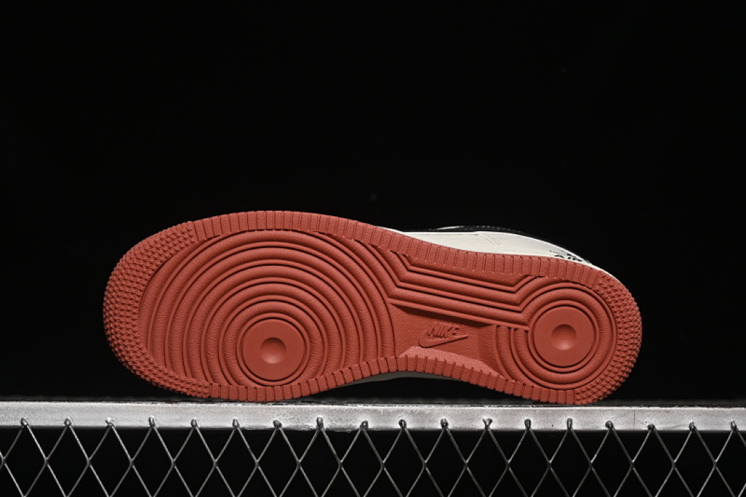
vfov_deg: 18.2
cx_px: 373
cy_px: 248
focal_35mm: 75
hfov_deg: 27.0
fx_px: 1554
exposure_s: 1/60
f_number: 6.3
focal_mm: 50
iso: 160
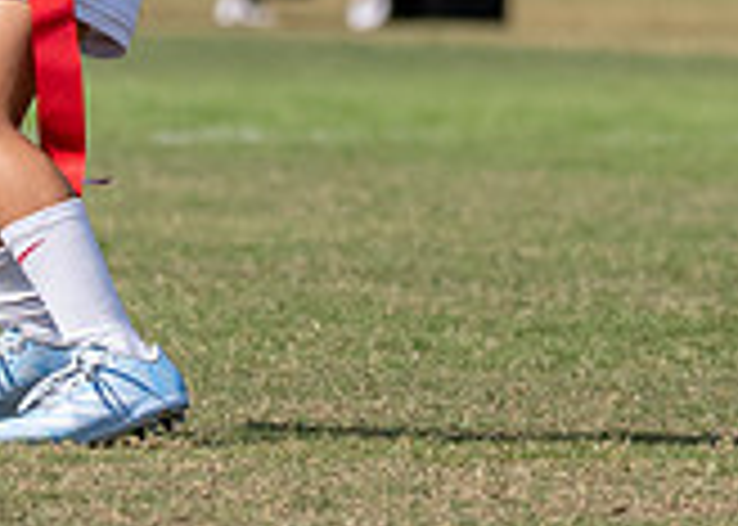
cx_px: -207
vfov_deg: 1.4
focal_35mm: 1013
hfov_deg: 2.0
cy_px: -374
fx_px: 21224
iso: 100
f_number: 2.8
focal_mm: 115
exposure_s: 1/1600
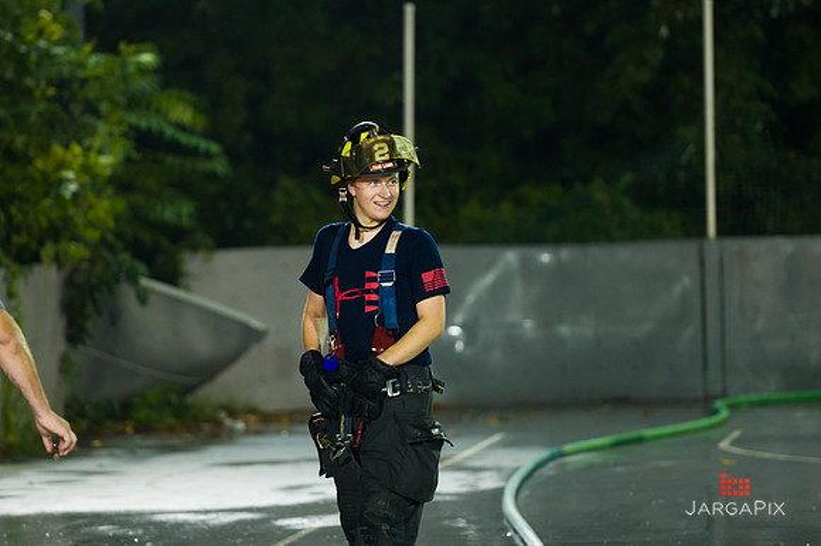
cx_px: 365
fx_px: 5639
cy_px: 232
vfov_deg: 5.5
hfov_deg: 8.3
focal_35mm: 247
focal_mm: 200
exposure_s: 1/125
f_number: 3.2
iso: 1600
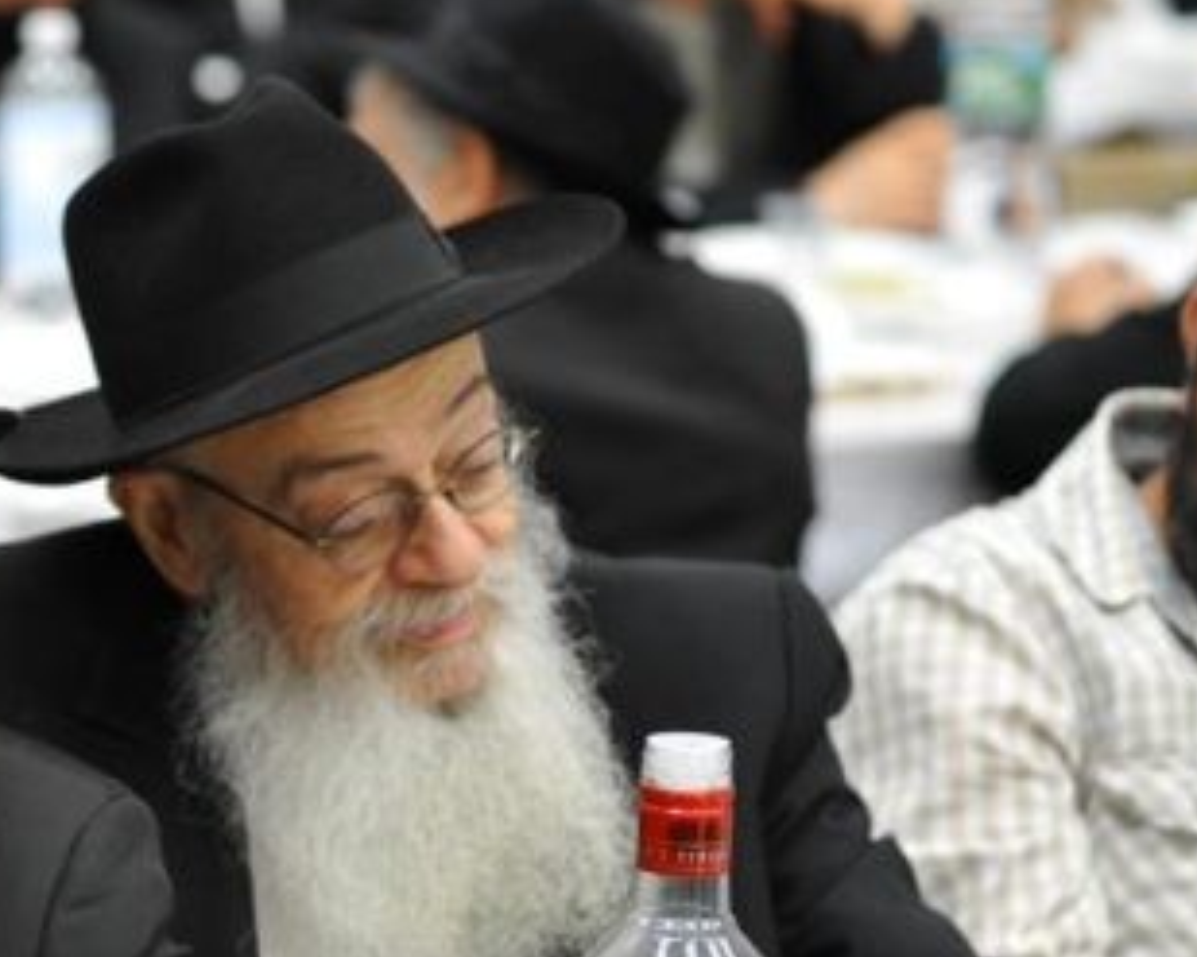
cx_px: 70
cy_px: 711
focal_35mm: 198
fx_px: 7012
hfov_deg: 9.7
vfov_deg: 7.8
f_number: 2.8
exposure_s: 1/125
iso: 1000
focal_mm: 85
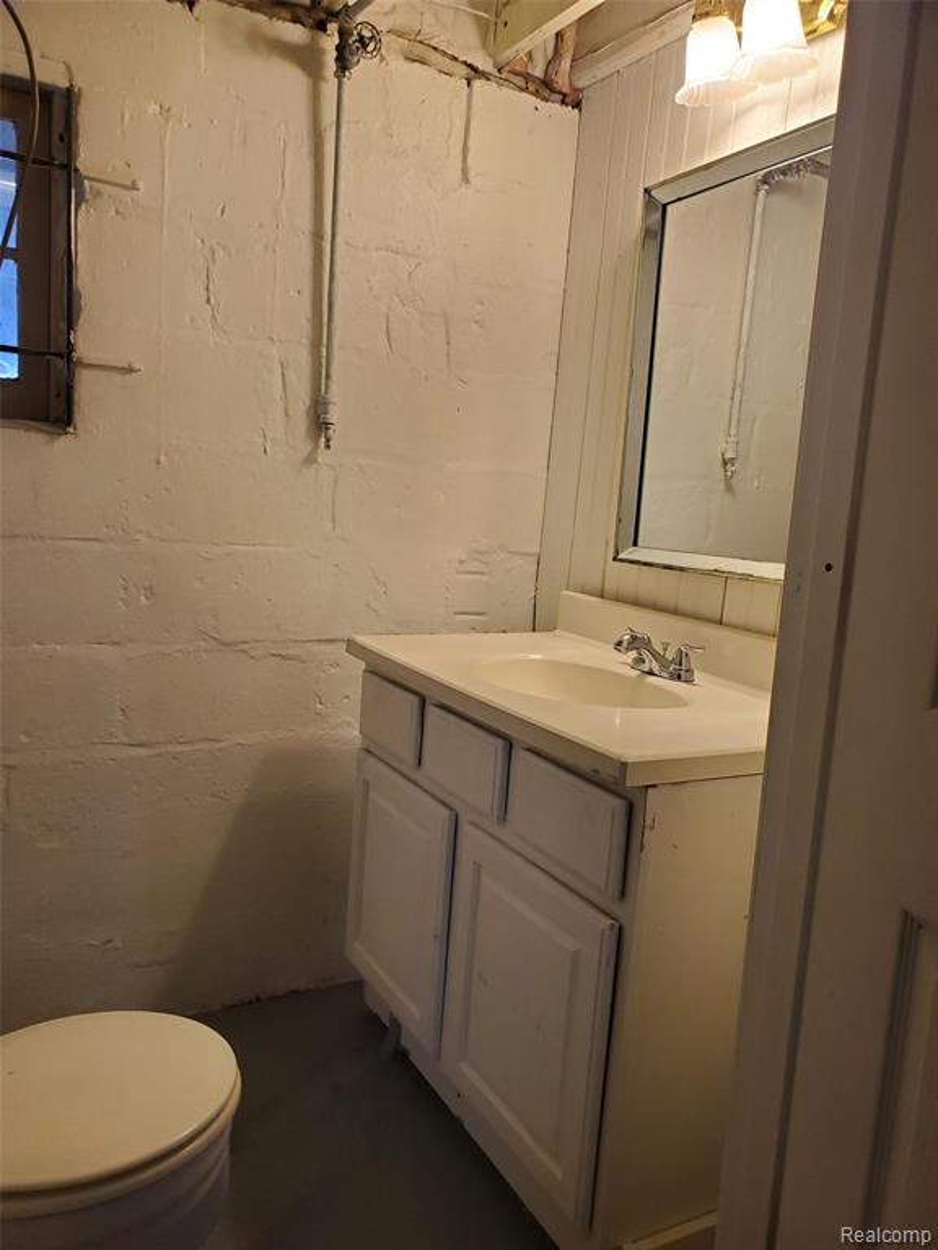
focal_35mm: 26
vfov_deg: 67.3
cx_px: 469
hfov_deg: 53.1
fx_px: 939
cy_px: 625
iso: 320
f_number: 2.4
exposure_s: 1/120
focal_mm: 4.3
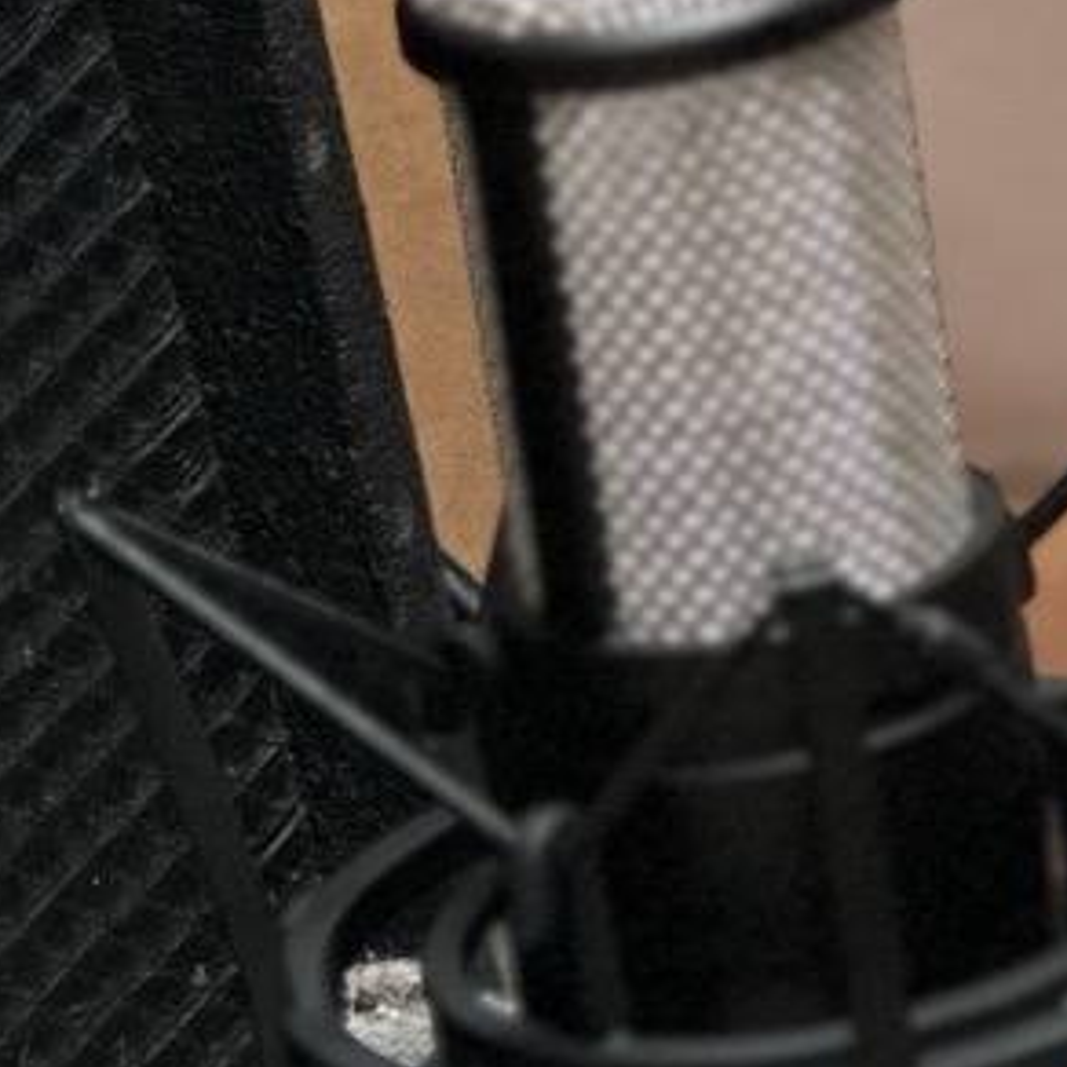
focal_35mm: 447
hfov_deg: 3.9
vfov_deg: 3.8
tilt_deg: -15.3
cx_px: 1345
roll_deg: +0.2
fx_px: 15588
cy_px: -2244
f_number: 2.8
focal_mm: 9
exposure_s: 1/33
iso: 125
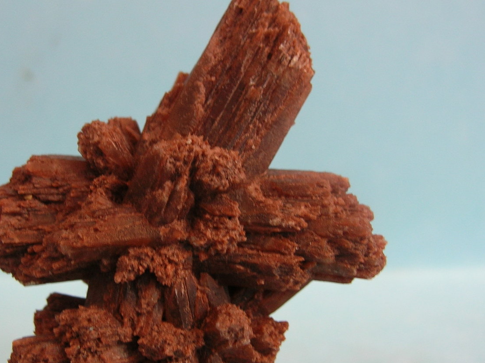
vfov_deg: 27.9
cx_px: 193
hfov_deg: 36.7
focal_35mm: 52
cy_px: 213
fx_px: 728
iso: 50
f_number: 2.7
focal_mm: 6
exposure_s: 1/14.1
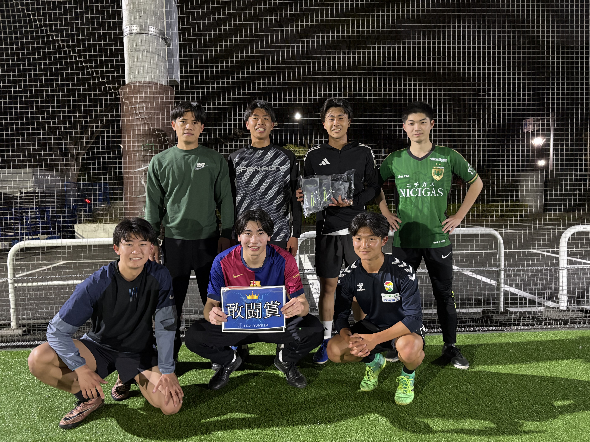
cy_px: 221
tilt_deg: -4.0
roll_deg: +2.1
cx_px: 295
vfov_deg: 53.1
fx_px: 443
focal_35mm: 26
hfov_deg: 67.3
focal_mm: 5.96
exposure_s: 1/33
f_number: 1.6
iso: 500
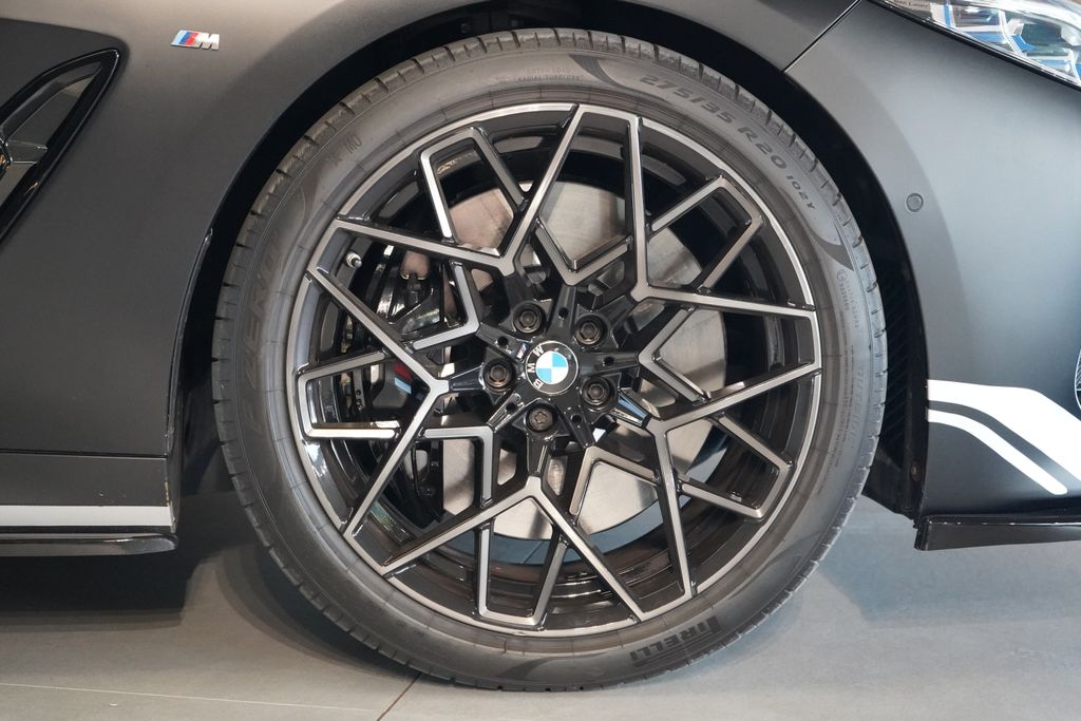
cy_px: 360
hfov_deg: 35.0
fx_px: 1712
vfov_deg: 23.8
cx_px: 540
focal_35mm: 57
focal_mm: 57
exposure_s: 1/160
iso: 12800
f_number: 5
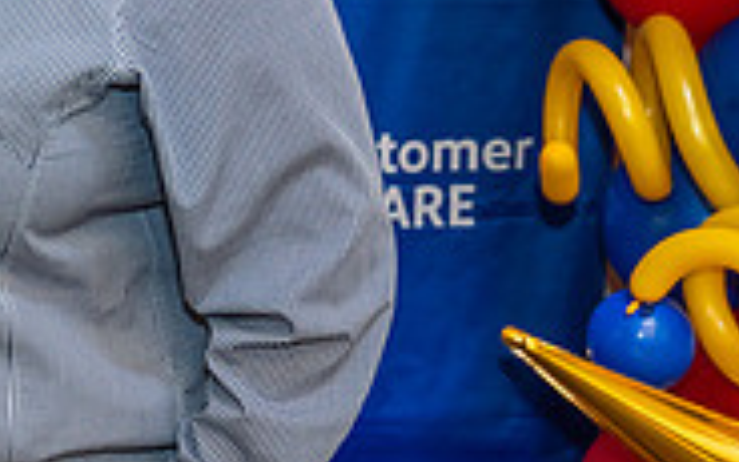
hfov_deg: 15.6
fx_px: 2518
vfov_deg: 10.4
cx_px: -297
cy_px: 6
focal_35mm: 125
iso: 1250
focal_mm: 39
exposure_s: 1/160
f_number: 4
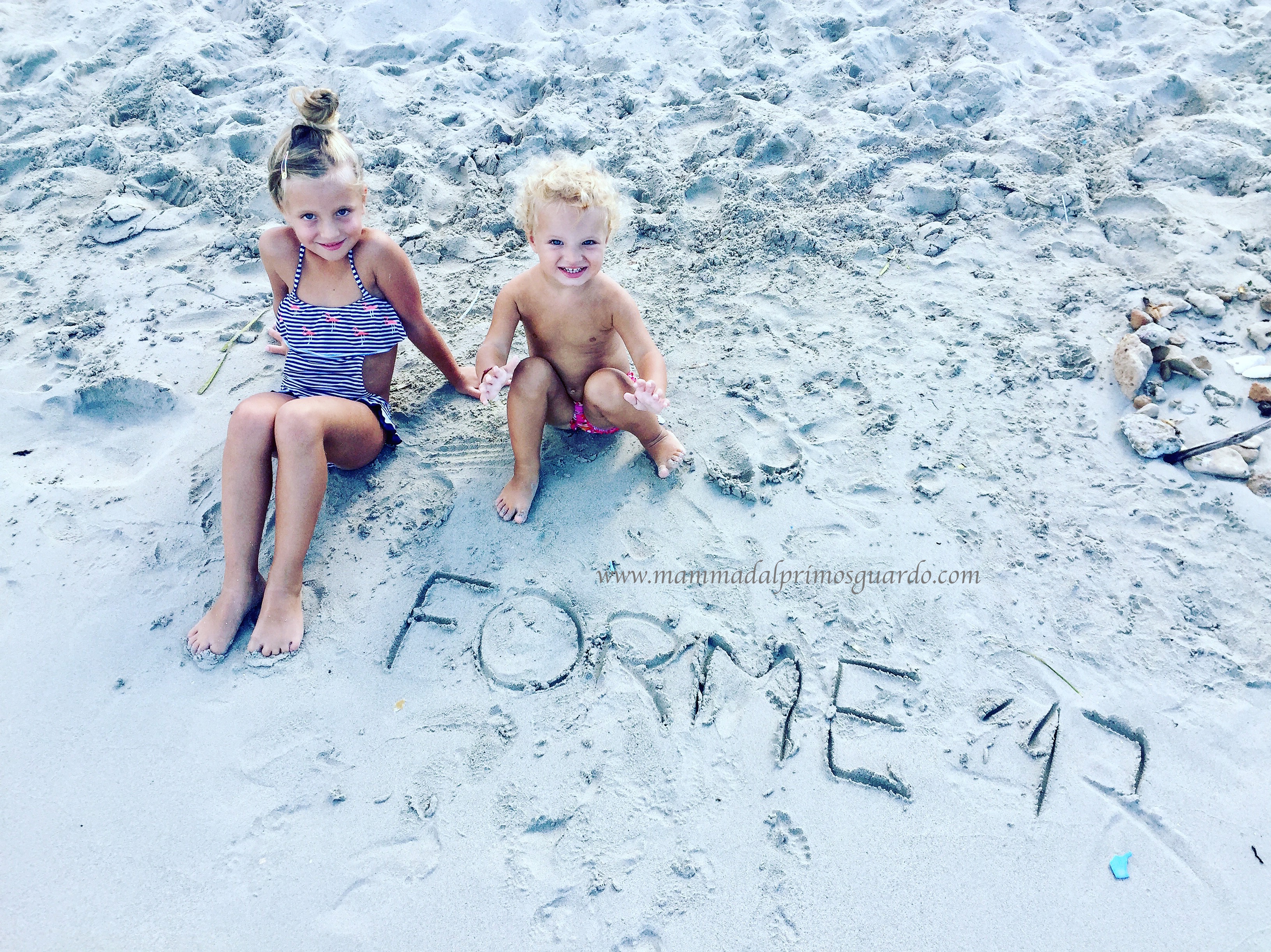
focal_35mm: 29
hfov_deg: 61.7
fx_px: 1064
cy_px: 476
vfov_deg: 48.2
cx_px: 636
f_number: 2.2
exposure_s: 1/670
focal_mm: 4.15
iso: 32
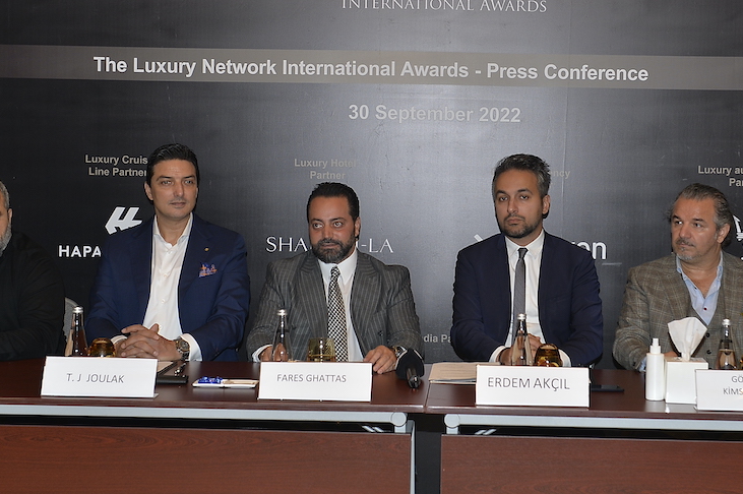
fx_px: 1443
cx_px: 430
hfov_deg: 28.8
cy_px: 189
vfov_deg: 19.4
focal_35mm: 70
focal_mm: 40
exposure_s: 1/60
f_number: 5.6
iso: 320
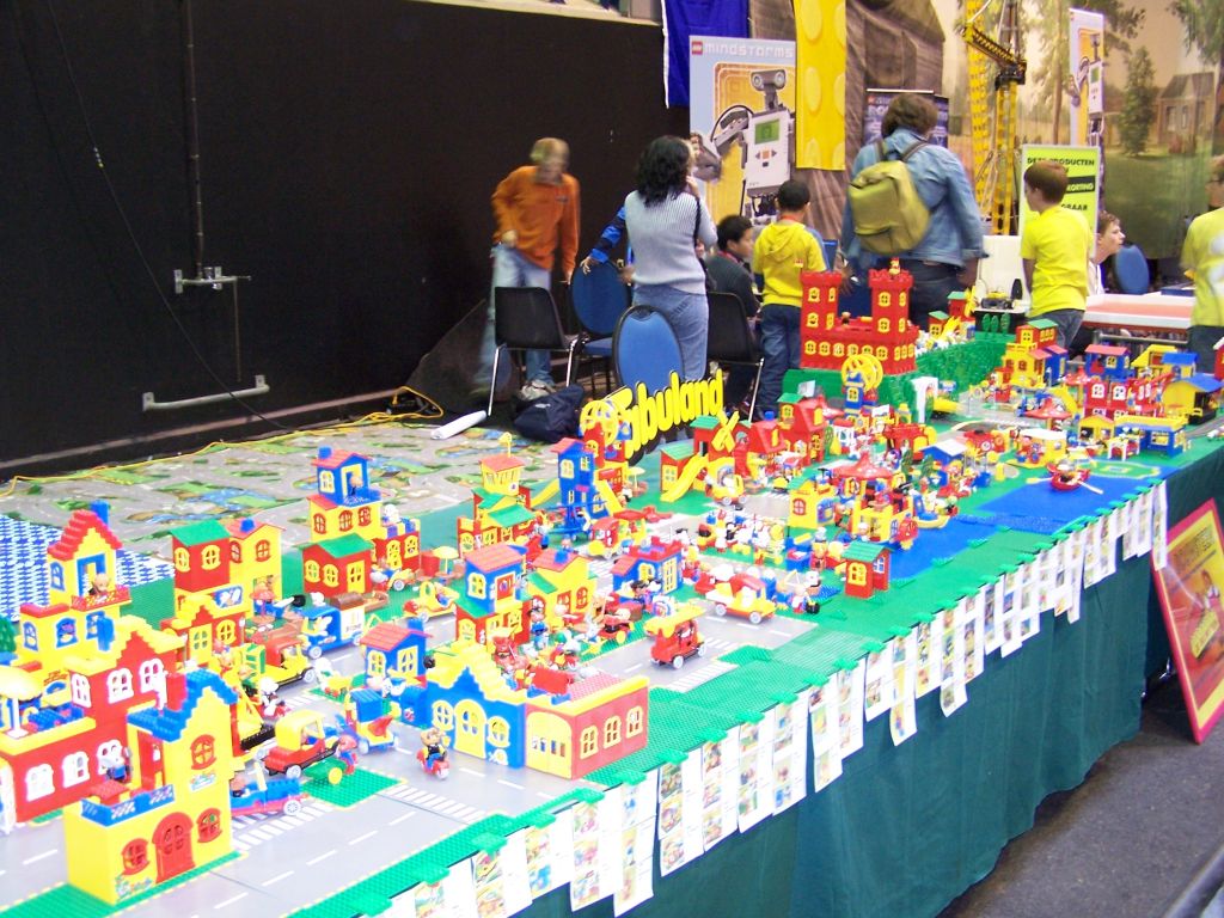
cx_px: 612
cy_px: 459
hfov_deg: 46.8
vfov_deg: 36.0
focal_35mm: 40
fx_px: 1414
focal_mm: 6.7
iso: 140
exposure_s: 1/8
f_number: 2.8
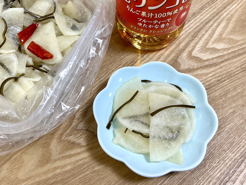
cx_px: 123
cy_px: 92
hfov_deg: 63.4
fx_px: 199
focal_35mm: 28
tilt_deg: -60.3
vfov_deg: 49.7
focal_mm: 3
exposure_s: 1/60
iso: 50
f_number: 1.8
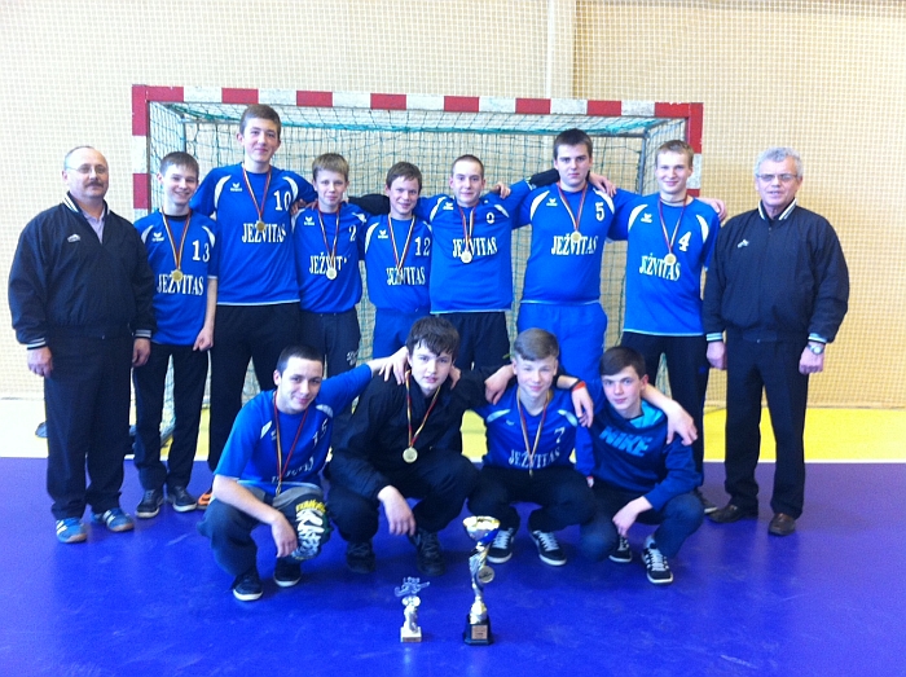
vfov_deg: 40.6
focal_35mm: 35
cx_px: 453
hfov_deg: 52.7
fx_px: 915
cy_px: 338
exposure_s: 1/17
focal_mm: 3.85
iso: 160
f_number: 2.8
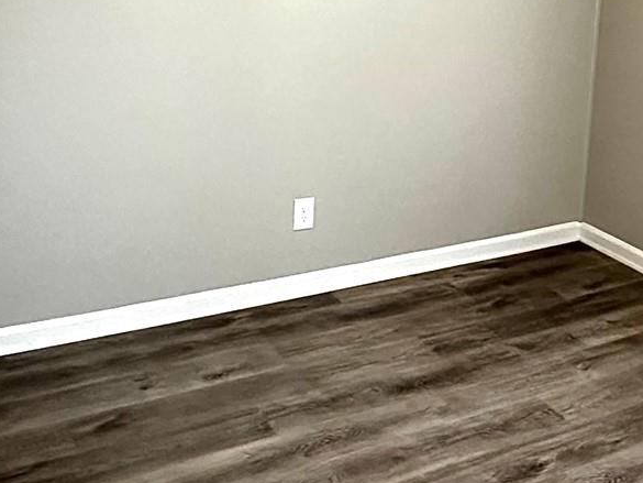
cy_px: 91
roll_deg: -2.2
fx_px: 910
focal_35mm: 49
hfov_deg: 38.4
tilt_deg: -11.1
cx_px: 433
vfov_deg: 29.0
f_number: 2.2
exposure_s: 1/60
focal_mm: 2.22
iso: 400
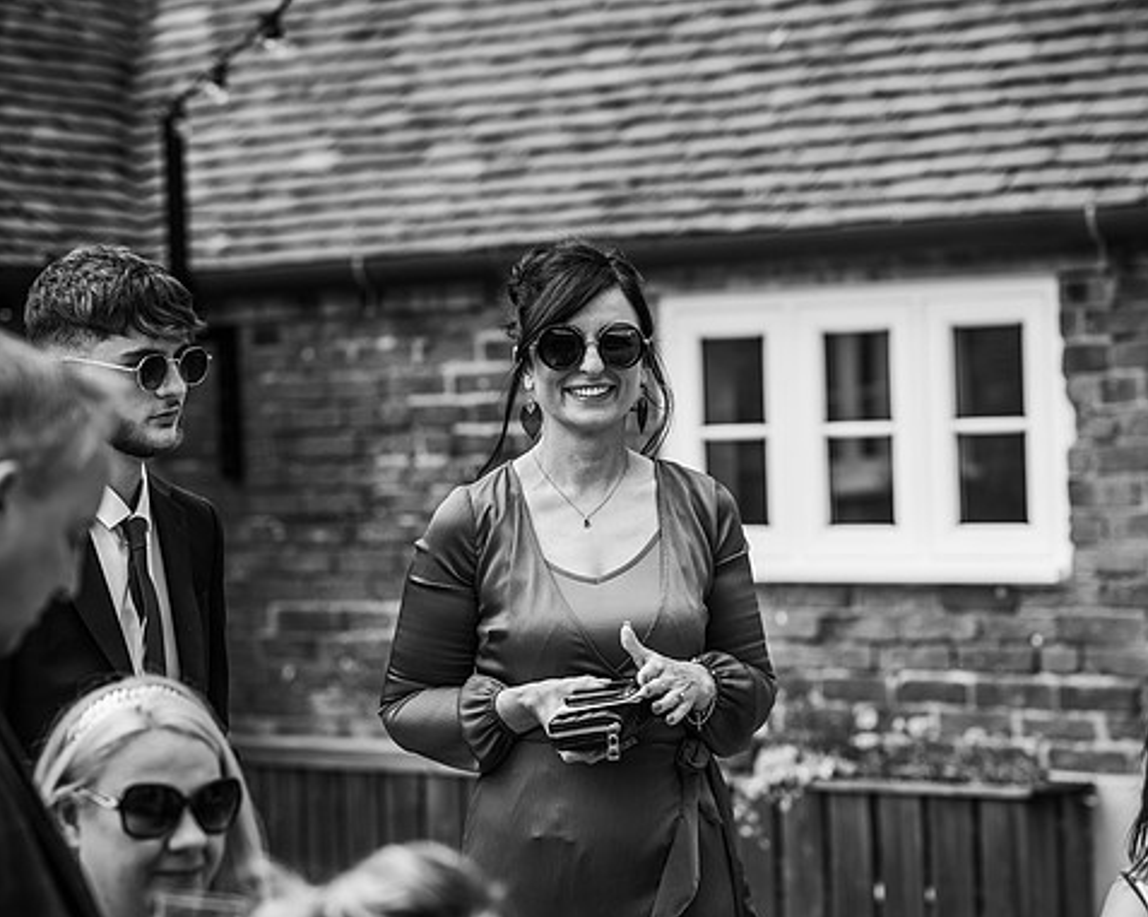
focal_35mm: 97
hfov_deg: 19.8
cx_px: 621
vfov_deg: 15.8
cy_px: 460
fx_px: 3294
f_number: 2.8
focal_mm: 85
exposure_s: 1/640
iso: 100
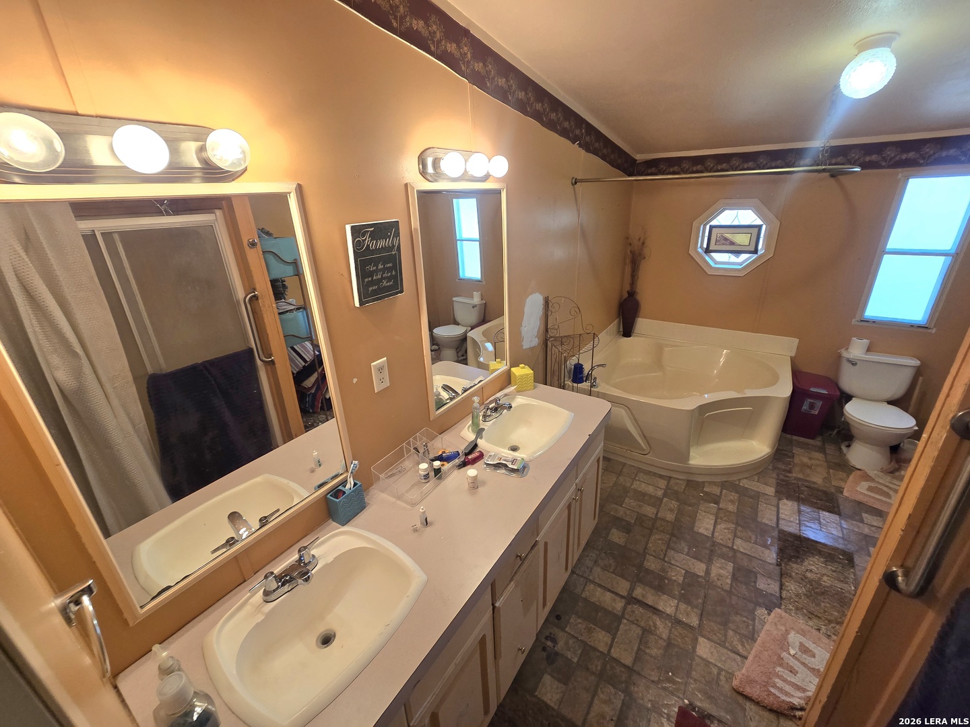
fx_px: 364
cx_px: 485
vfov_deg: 89.9
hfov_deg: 106.2
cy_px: 364
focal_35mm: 13
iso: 125
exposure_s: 1/60.2
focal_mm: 2.2
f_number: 2.2
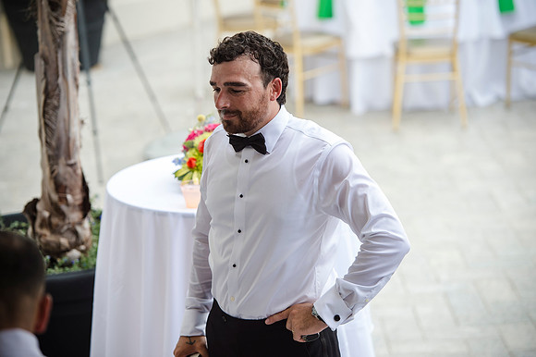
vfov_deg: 10.1
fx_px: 2009
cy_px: 178
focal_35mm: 135
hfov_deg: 15.2
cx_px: 268
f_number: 3.2
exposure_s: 1/500
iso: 400
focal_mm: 135
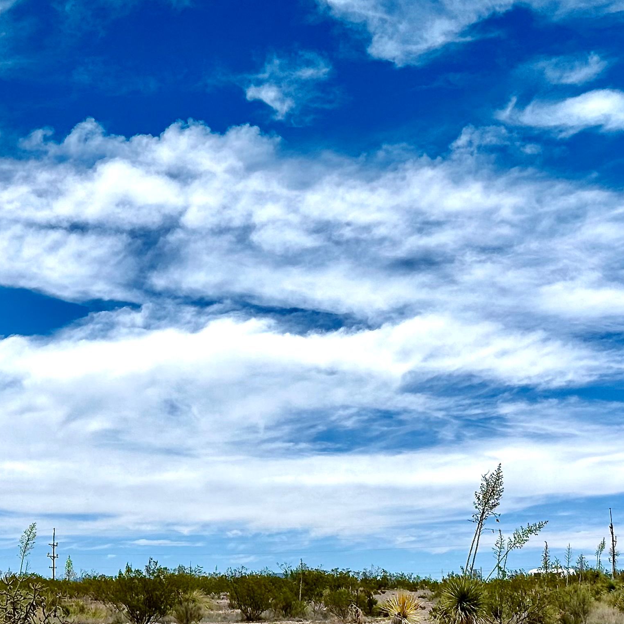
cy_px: 493
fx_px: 1142
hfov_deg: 30.5
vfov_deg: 29.9
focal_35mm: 56
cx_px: 249
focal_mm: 6.86
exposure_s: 1/12048
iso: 80
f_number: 1.78
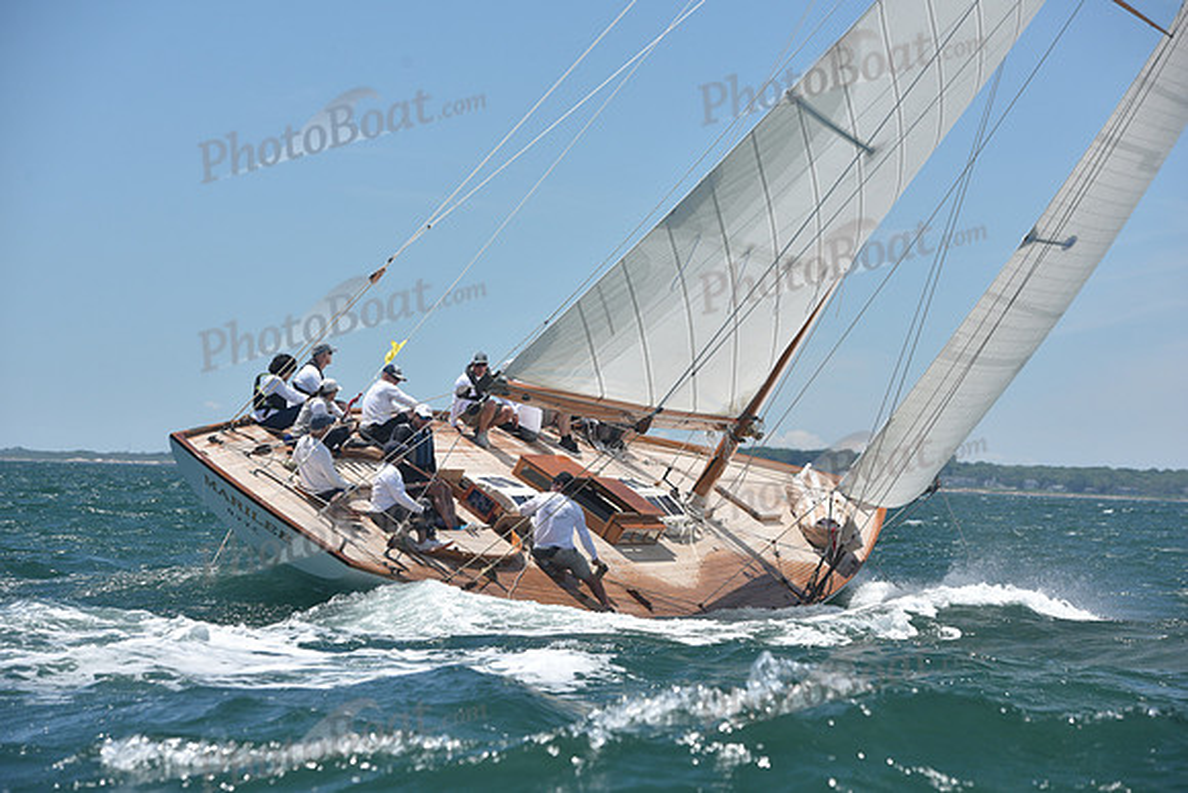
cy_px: 396
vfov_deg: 10.6
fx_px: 4291
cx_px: 594
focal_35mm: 130
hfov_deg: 15.8
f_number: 7.1
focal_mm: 130
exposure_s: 1/800
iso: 320
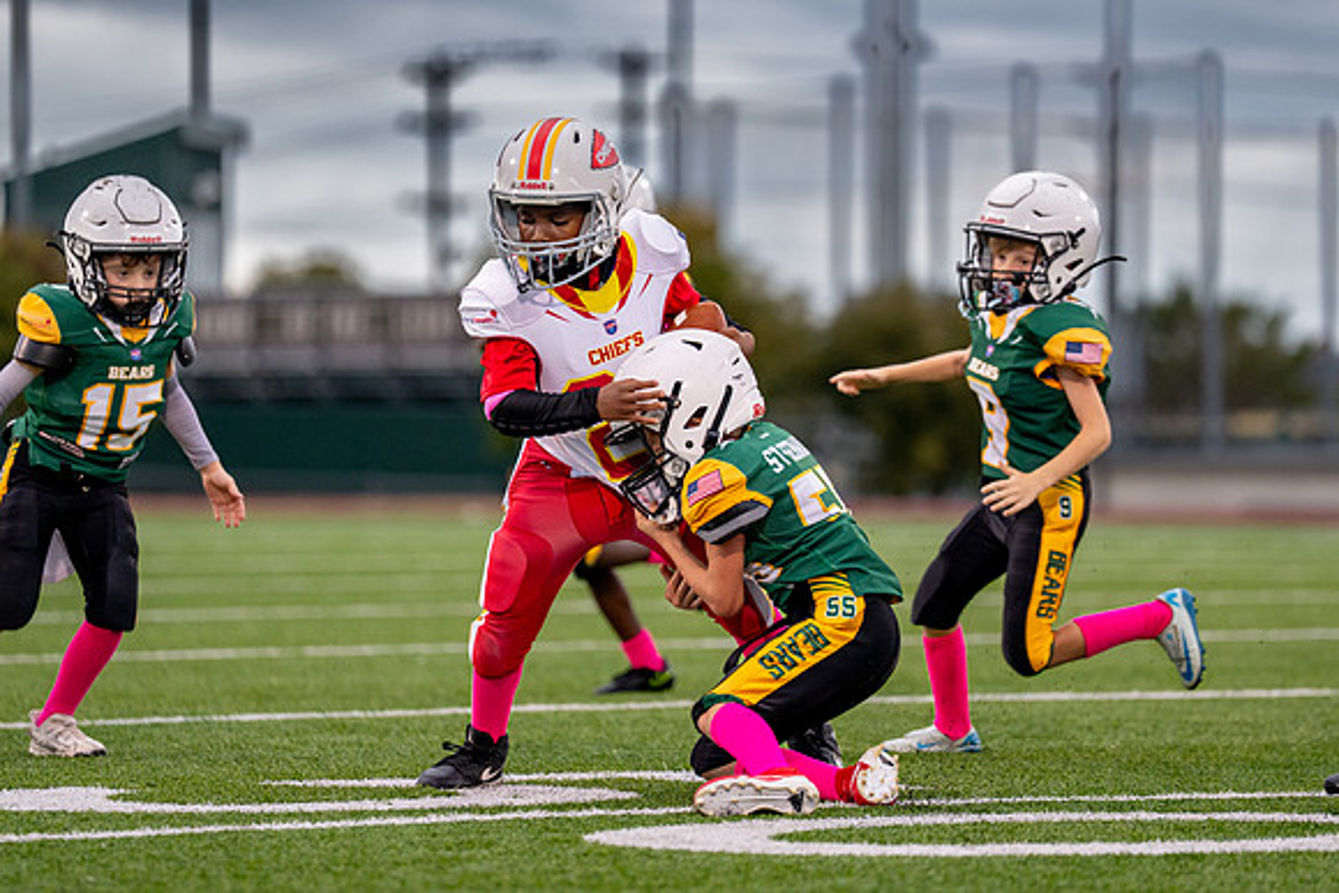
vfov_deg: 6.0
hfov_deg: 9.0
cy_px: 369
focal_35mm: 228
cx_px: 690
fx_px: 8484
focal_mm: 175
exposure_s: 1/1250
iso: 800
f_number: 2.8
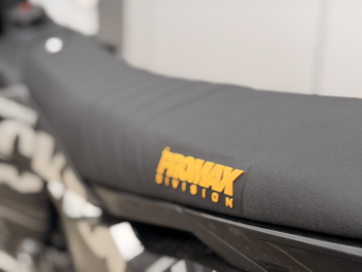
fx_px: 502
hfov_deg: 39.7
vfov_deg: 30.3
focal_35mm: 48
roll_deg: -2.7
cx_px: 181
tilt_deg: -14.5
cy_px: 136
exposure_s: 1/366
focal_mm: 6.76
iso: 80
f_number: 1.78
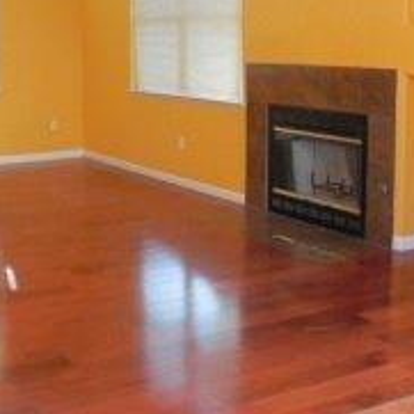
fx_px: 771
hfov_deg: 29.2
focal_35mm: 57
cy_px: 121
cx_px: 71
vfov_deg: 29.7
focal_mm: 4.6
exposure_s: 1/25
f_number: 3.5
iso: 400
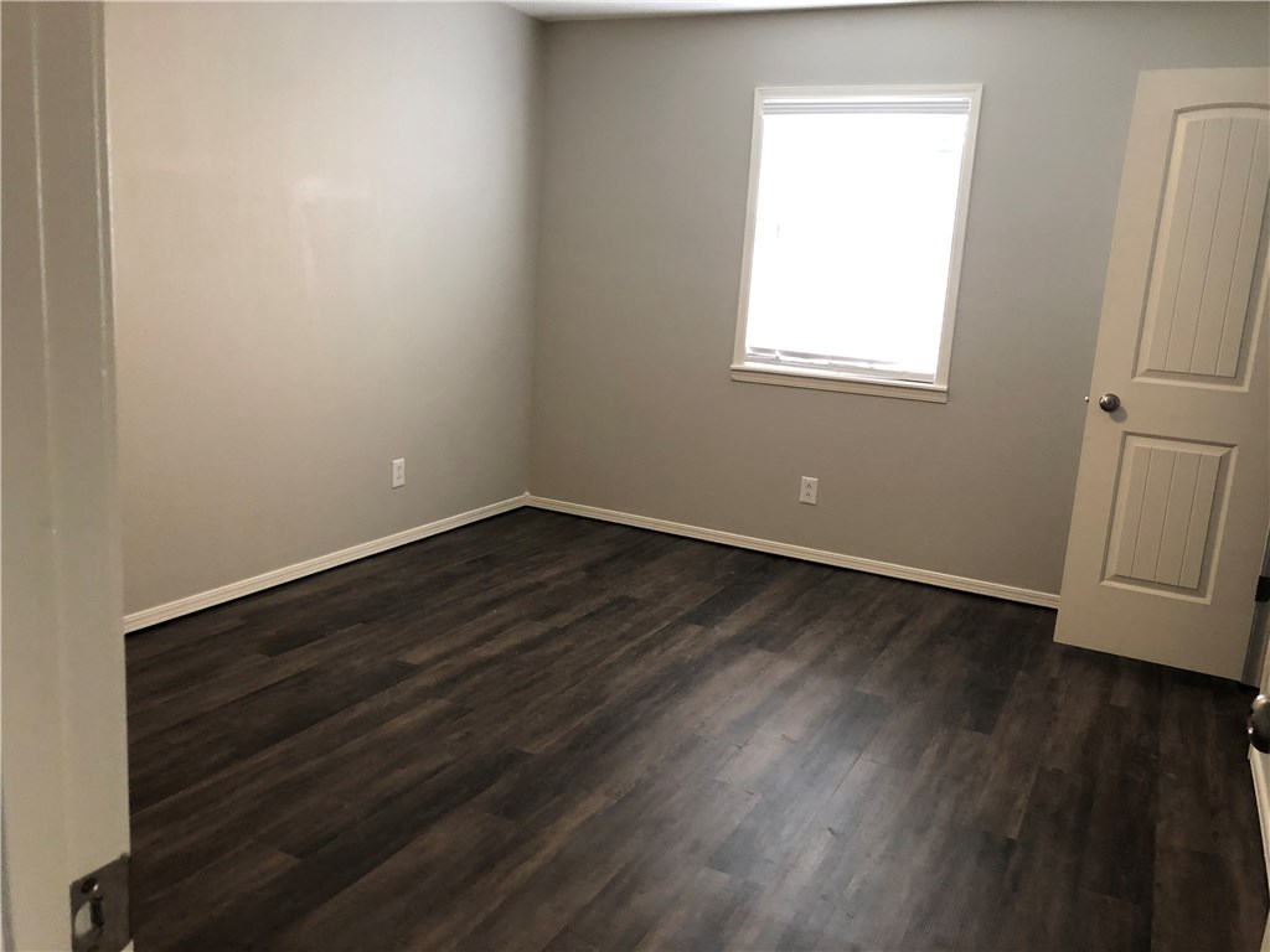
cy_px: 476
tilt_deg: -12.5
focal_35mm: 28
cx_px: 635
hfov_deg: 63.4
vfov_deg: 49.7
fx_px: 1027
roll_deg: -3.4
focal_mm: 3.99
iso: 80
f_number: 1.8
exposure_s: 1/15
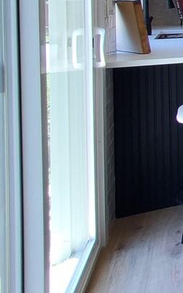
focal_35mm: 54
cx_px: 540
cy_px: -23
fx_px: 431
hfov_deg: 11.8
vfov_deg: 33.2
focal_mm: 1.8
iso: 80
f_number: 2.2
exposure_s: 1/60
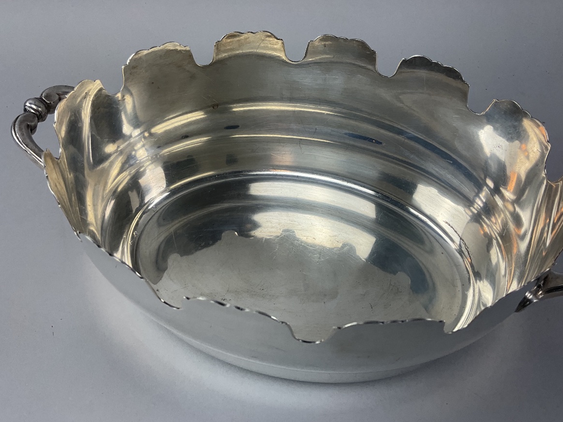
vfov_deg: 46.8
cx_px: 282
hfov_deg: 60.0
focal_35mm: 30
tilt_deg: -49.6
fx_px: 488
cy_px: 209
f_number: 1.8
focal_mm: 3
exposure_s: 1/100
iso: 25
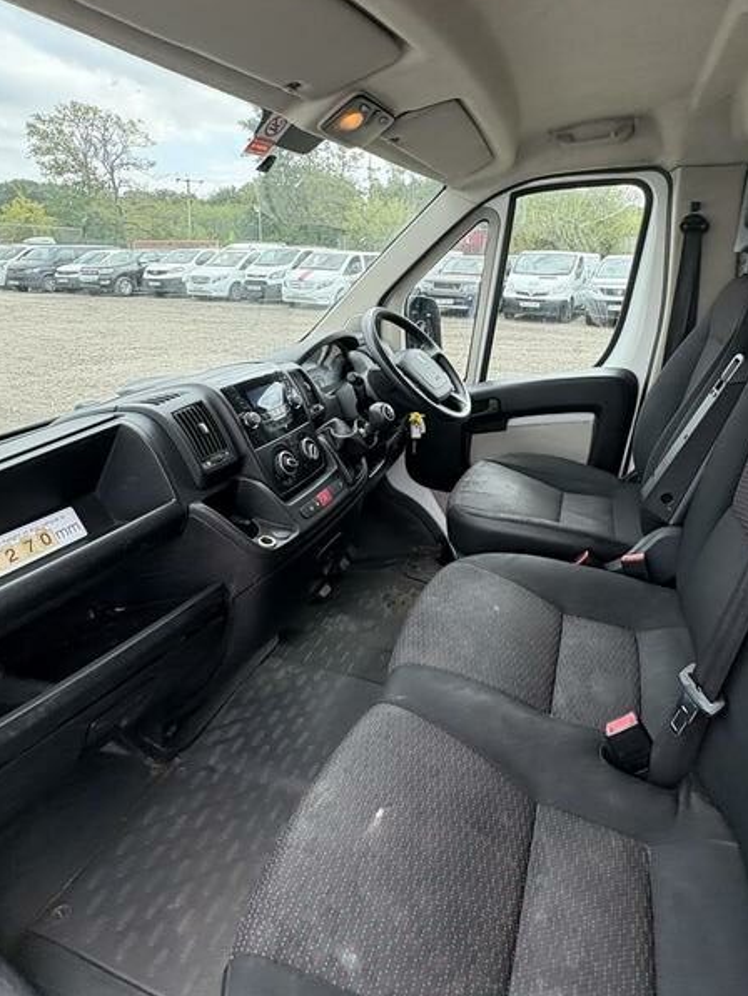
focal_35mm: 21
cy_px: 359
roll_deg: -5.0
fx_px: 605
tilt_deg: -12.0
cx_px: 421
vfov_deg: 77.2
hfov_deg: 63.2
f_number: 2.2
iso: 64
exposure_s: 1/383
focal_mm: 2.22
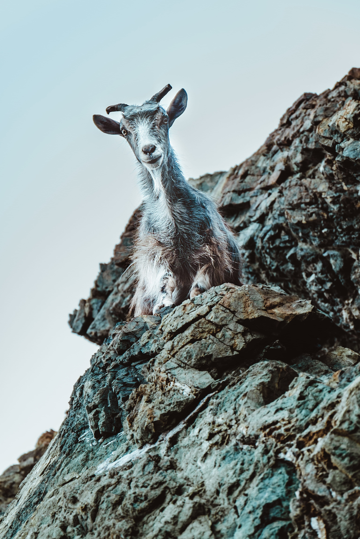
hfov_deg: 18.2
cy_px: 270
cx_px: 180
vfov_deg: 27.0
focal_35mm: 75
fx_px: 1125
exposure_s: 1/80
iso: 200
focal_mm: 50
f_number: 5.6
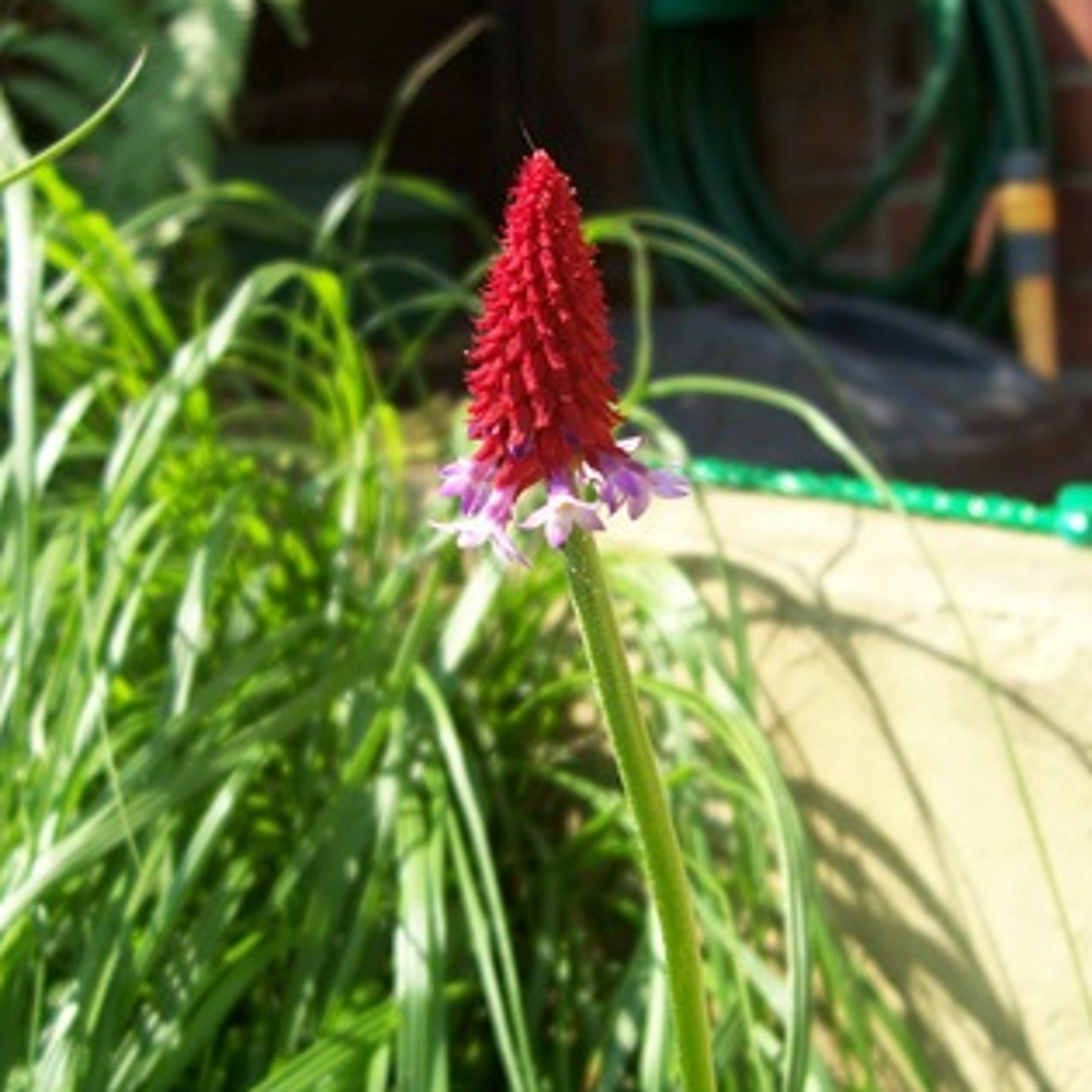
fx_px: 1499
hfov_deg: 40.0
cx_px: 534
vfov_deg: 40.0
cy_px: 586
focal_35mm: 42
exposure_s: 1/543
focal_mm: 5.6
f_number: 2.7
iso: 80
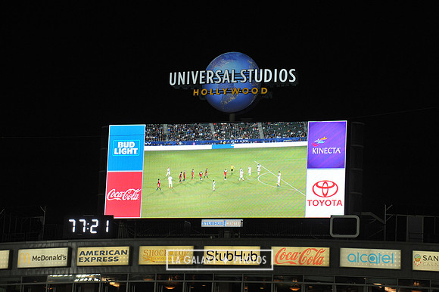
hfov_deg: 12.8
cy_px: 146
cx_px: 220
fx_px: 1950
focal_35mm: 160
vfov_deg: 8.6
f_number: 8
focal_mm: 160
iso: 1600
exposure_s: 1/250
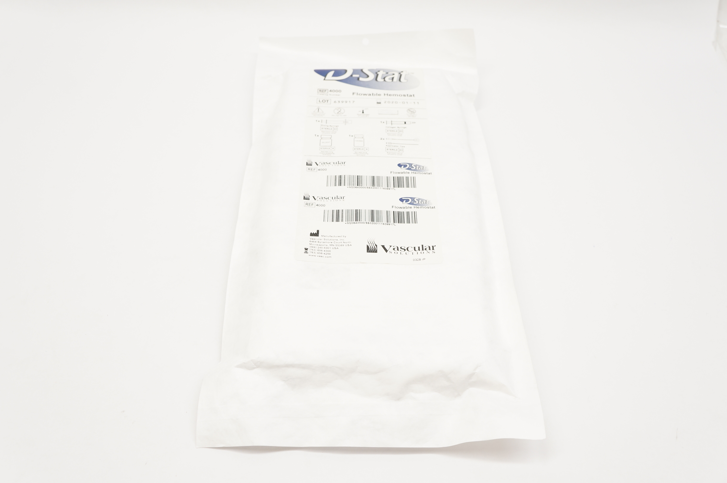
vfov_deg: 39.9
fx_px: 666
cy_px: 242
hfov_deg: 57.3
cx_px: 364
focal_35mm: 33
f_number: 5.6
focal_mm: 22
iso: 400
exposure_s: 1/60
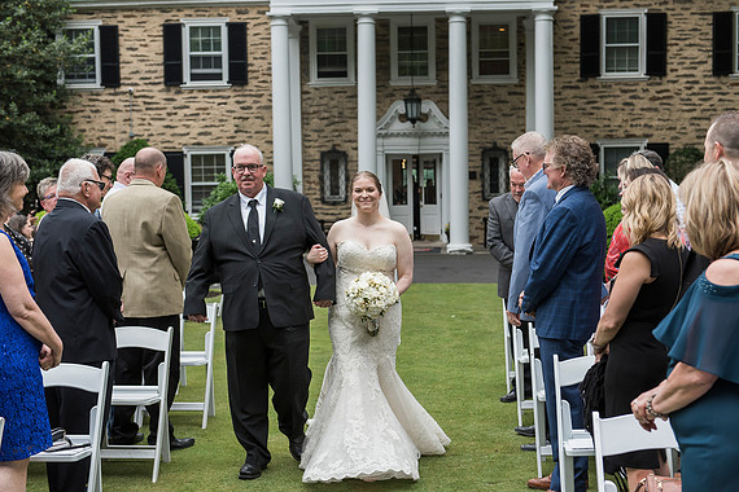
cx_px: 373
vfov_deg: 24.2
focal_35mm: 56
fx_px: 1149
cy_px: 245
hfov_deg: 35.6
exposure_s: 1/640
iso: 800
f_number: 4
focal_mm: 55
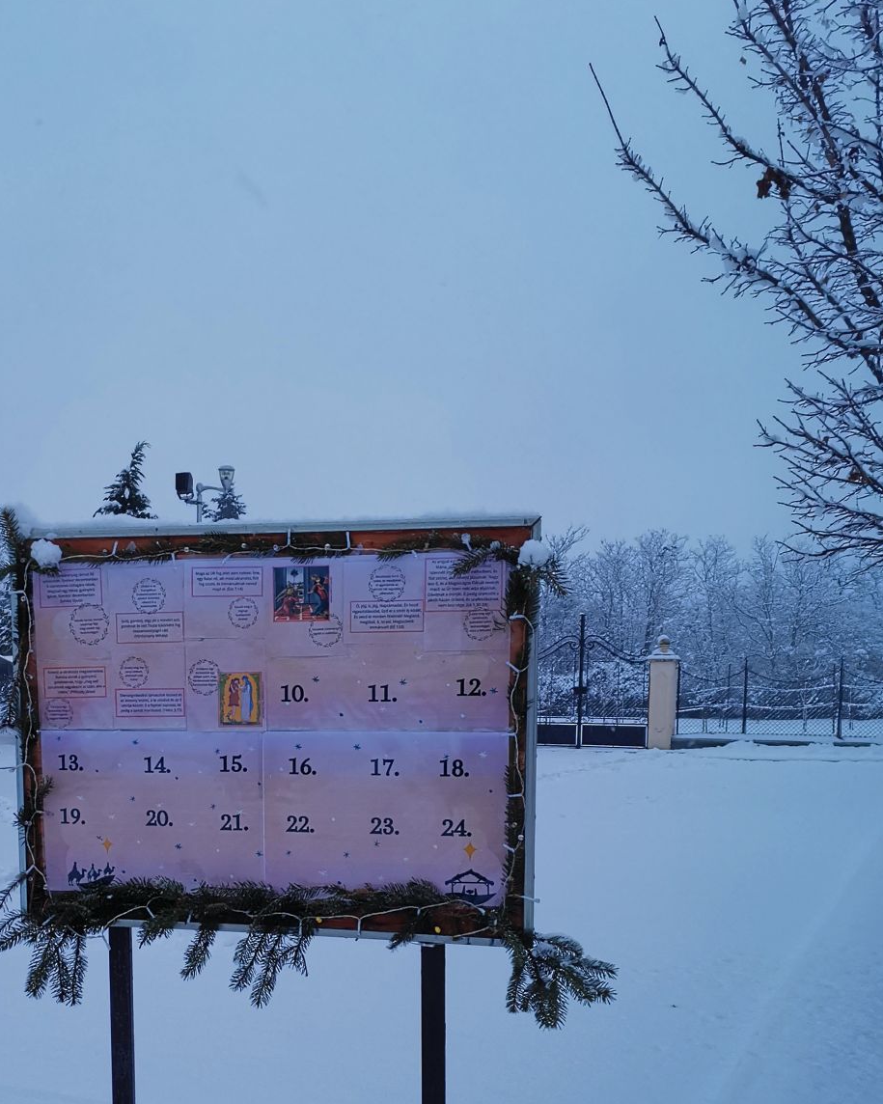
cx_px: 208
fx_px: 1405
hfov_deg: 34.1
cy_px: 786
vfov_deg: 42.0
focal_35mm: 43
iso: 125
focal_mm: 4.75
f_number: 1.8
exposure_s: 1/100
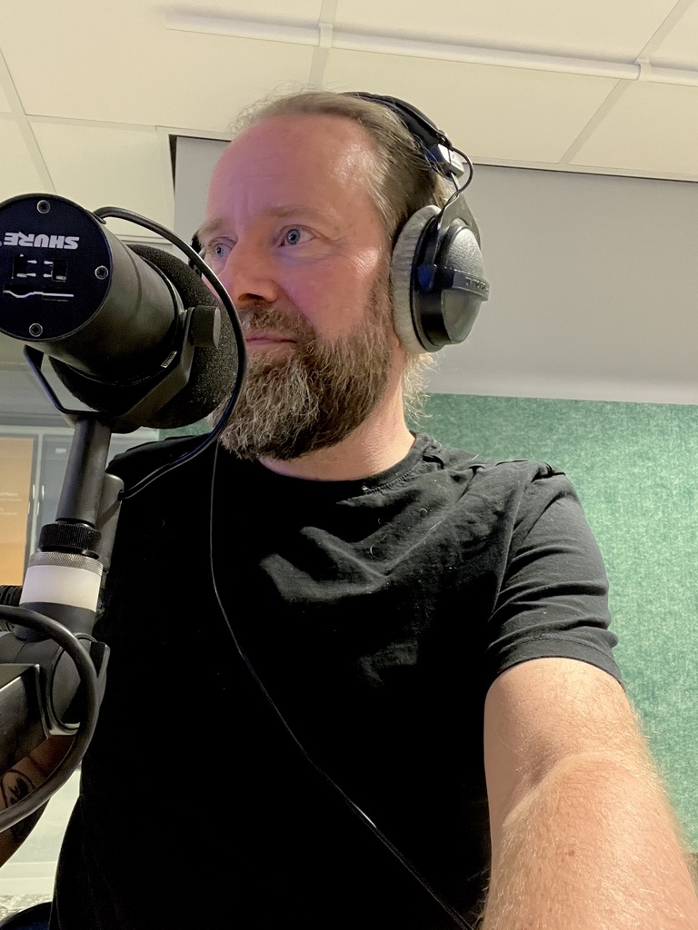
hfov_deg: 46.8
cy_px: 465
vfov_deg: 60.0
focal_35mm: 30
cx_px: 349
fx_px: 807
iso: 800
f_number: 2.2
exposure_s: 1/25
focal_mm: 2.71
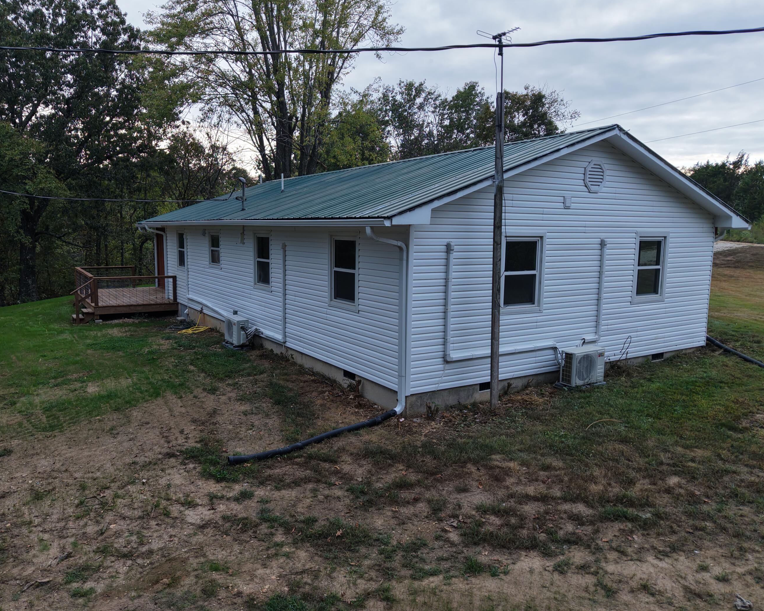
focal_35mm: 27
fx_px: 610
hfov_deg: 63.9
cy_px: 300
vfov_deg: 53.2
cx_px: 344
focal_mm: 8.67
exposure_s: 1/320
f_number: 1.8
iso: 100
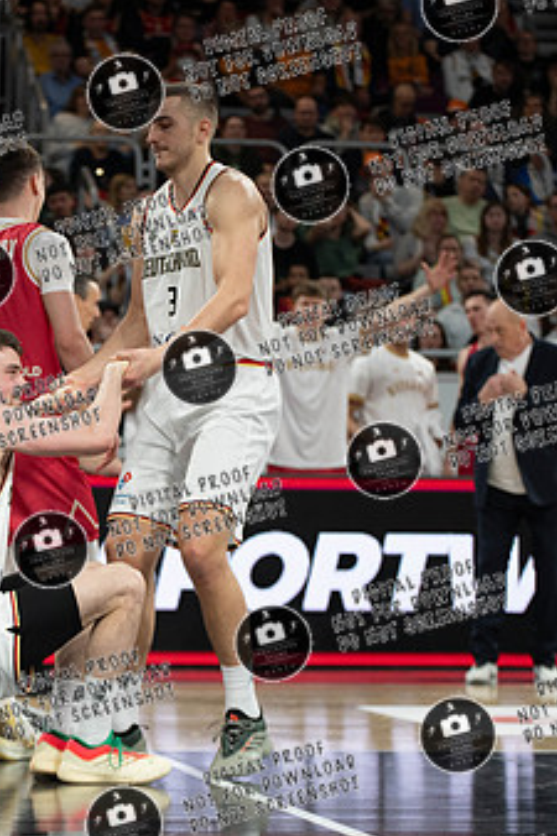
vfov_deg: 13.2
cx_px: 55
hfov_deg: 8.8
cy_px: 398
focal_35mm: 156
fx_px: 3624
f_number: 2.8
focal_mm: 85
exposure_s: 1/800
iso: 1000
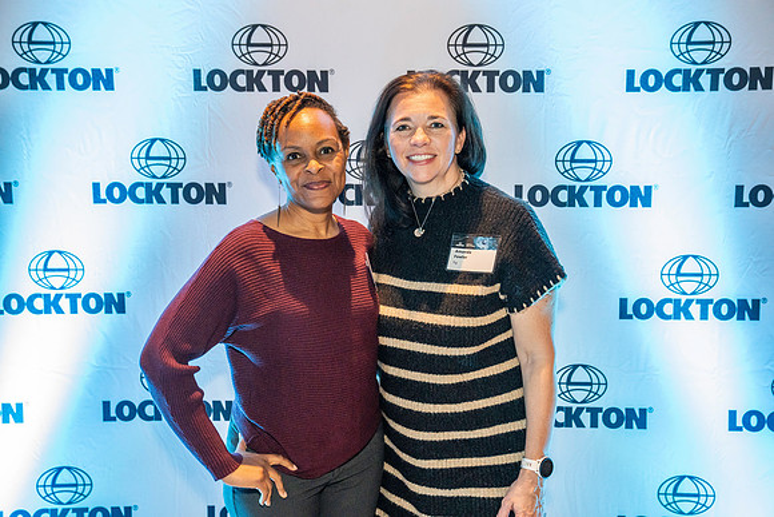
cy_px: 258
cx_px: 387
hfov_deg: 48.4
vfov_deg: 33.4
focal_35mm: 40
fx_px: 860
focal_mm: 40
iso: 5000
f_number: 4
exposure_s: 1/160
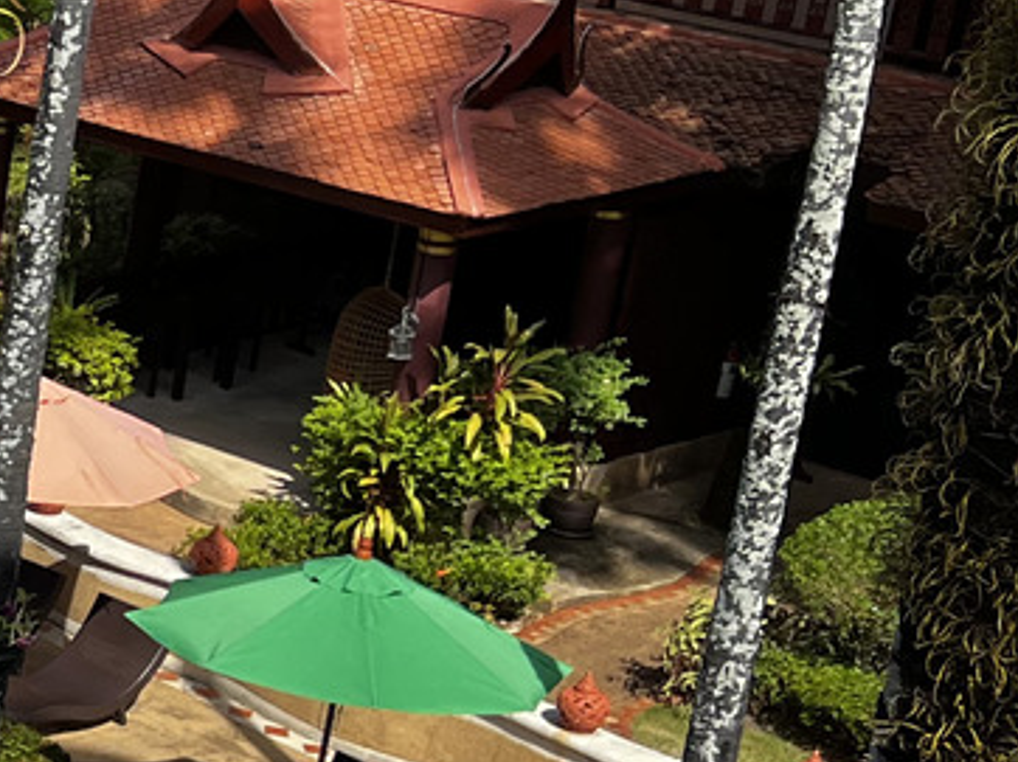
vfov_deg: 12.8
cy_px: 571
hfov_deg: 14.2
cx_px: -1055
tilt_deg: -21.5
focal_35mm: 115
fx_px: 3380
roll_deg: -1.1
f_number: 1.5
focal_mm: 5.7
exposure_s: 1/2762
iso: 50
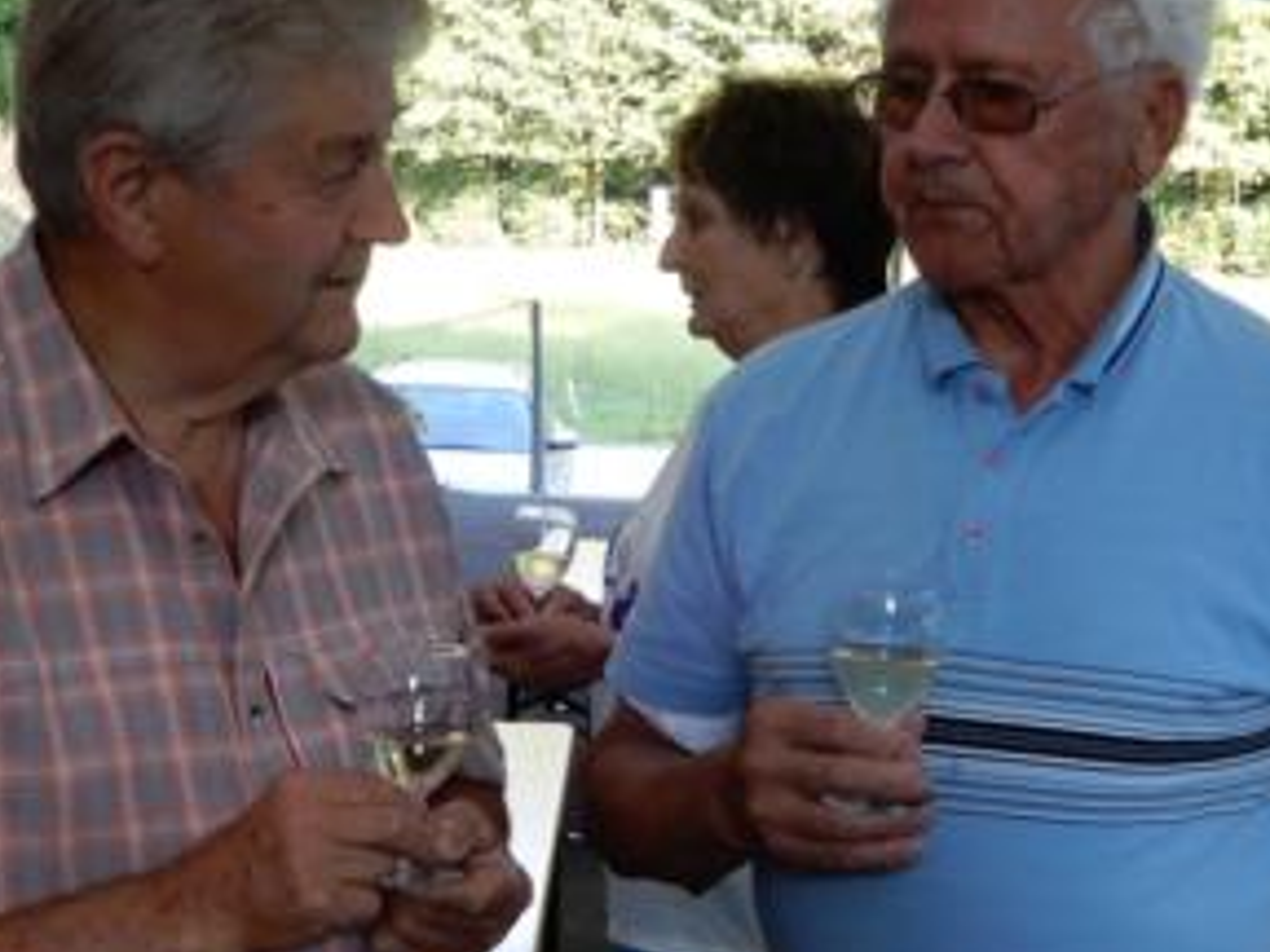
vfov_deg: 20.2
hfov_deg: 26.7
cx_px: 648
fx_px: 2678
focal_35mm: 73
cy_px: 500
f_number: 4
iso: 80
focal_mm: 7.5
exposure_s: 1/30
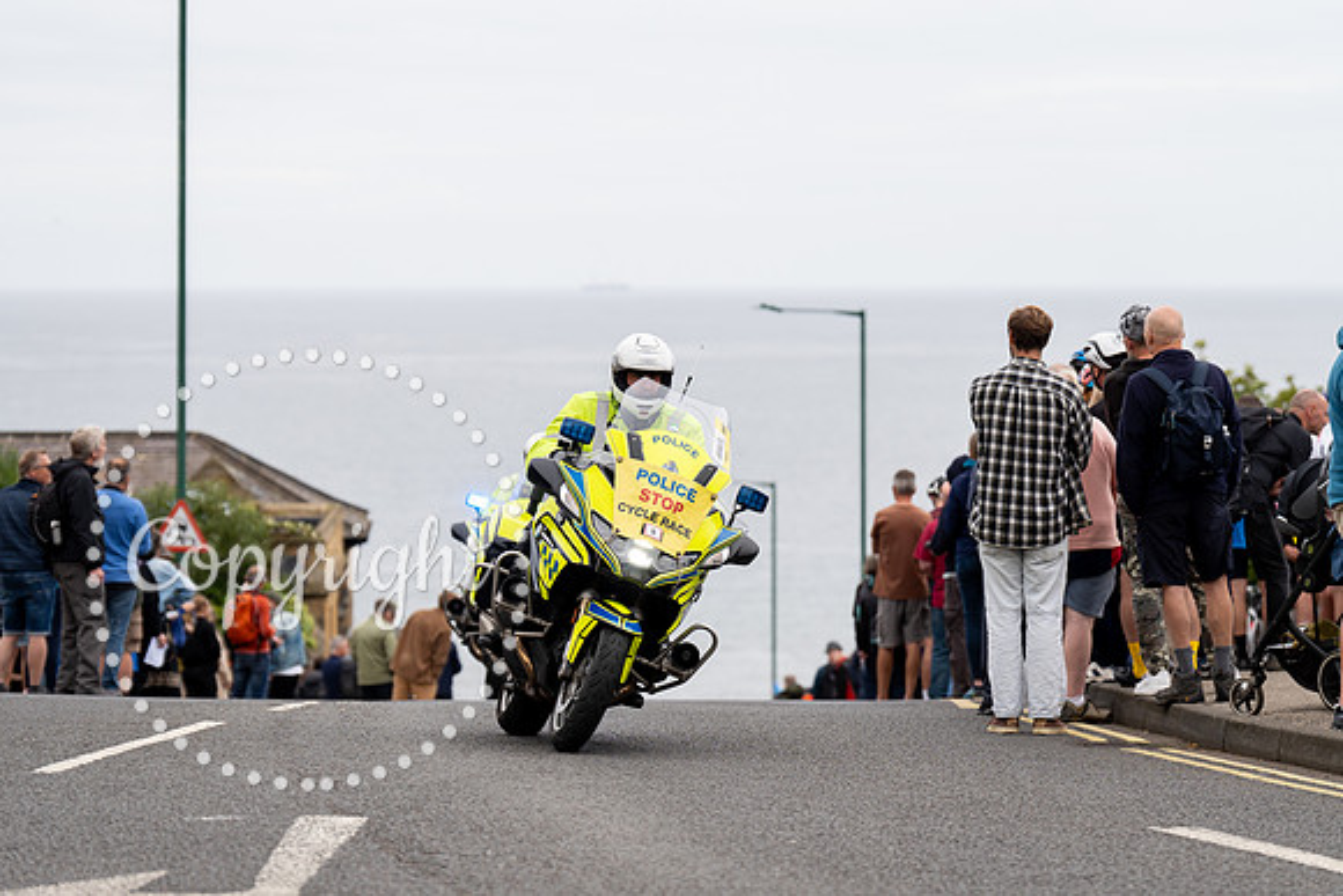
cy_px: 448
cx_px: 672
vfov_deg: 10.7
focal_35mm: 128
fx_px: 4776
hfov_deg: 16.0
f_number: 3.5
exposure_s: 1/1000
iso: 320
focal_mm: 128
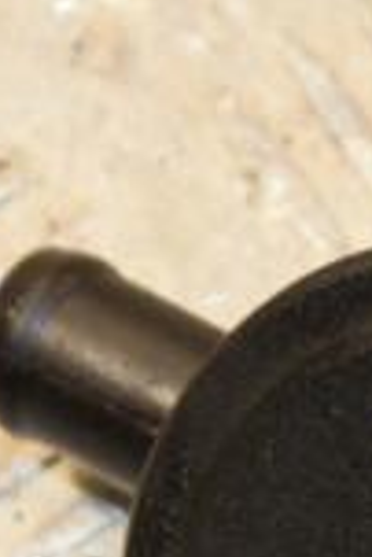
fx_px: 8304
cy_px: 557
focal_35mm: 537
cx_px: 586
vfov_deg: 3.8
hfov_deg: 2.6
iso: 800
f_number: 7.1
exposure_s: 1/200
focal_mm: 90
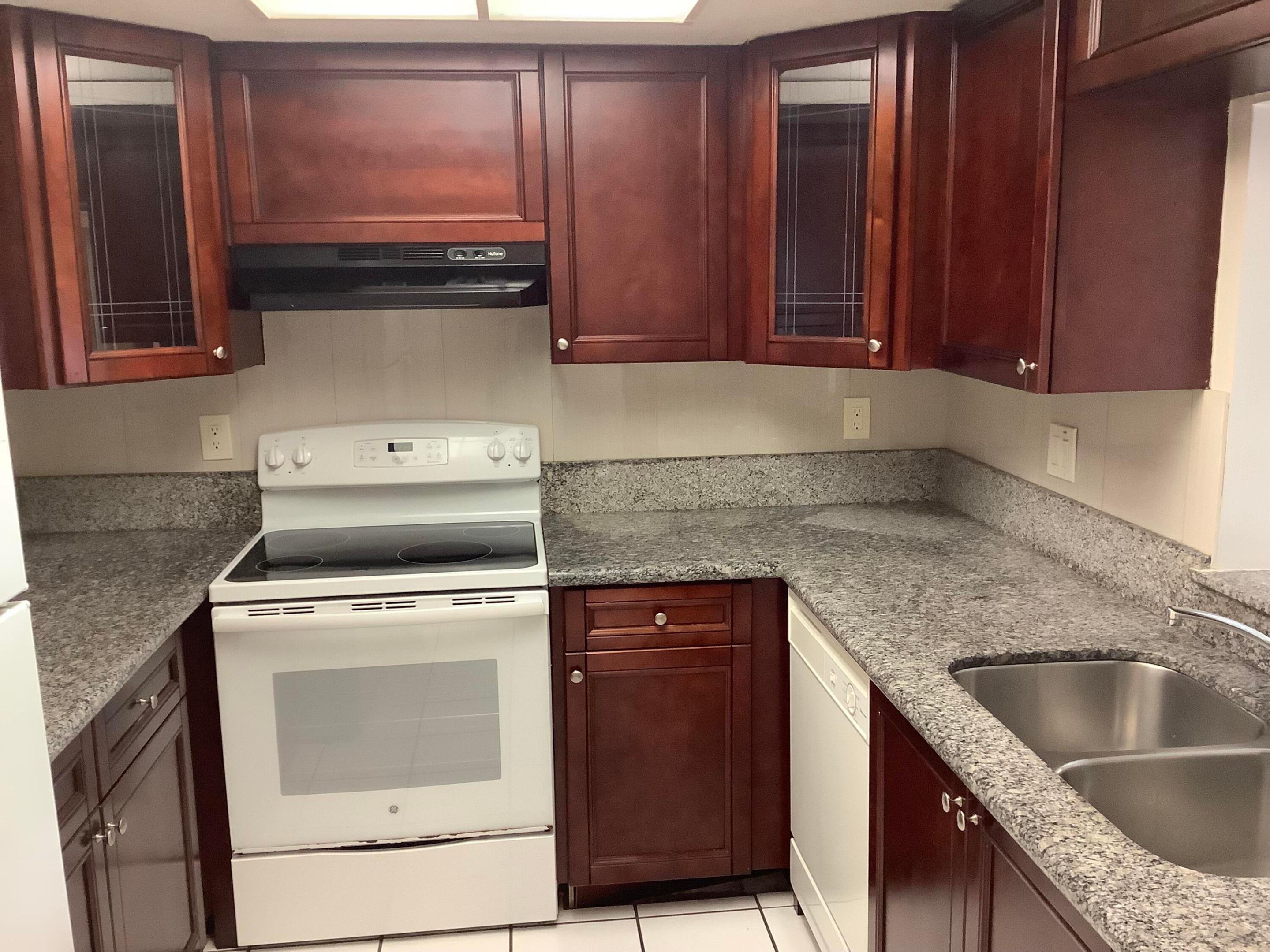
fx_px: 1137
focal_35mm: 31
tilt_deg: -11.2
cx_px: 635
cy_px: 476
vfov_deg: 45.4
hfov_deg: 58.4
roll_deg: -0.1
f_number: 2.4
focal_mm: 3.3
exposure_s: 1/40
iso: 250
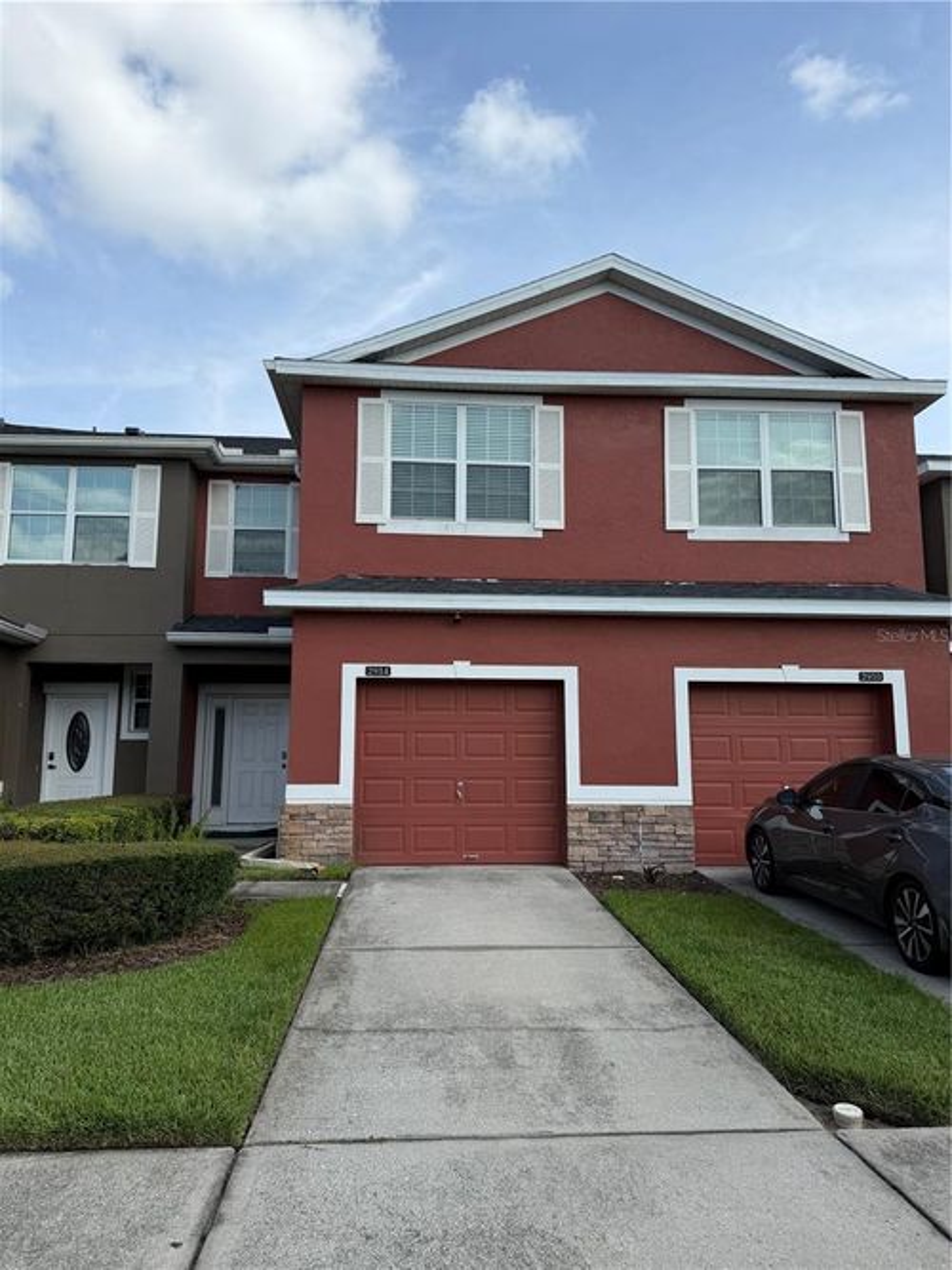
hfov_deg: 56.8
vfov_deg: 71.6
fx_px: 880
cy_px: 635
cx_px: 476
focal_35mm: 24
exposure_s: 1/4167
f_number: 1.78
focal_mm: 6.76
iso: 80
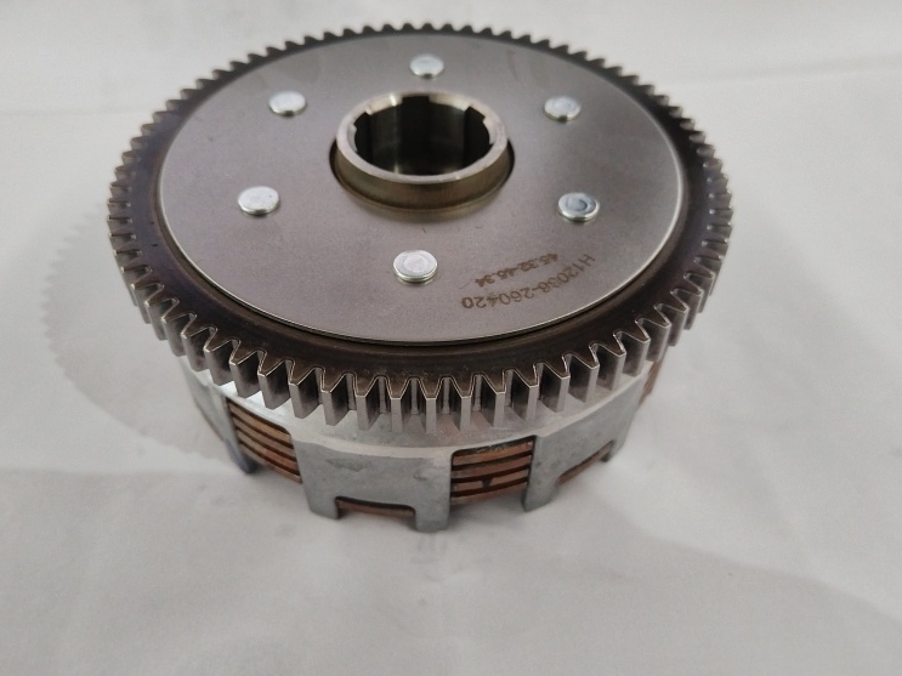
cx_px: 441
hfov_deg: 63.4
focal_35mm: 28
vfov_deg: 49.7
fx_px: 729
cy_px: 325
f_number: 1.9
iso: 4932
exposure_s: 1/50
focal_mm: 4.95
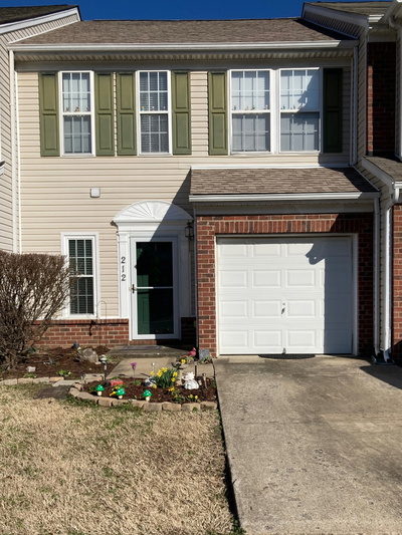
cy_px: 268
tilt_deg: -1.9
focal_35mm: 28
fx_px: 433
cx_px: 201
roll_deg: +1.1
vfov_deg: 63.4
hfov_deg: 49.8
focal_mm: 3.99
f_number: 1.8
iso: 25
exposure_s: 1/3745
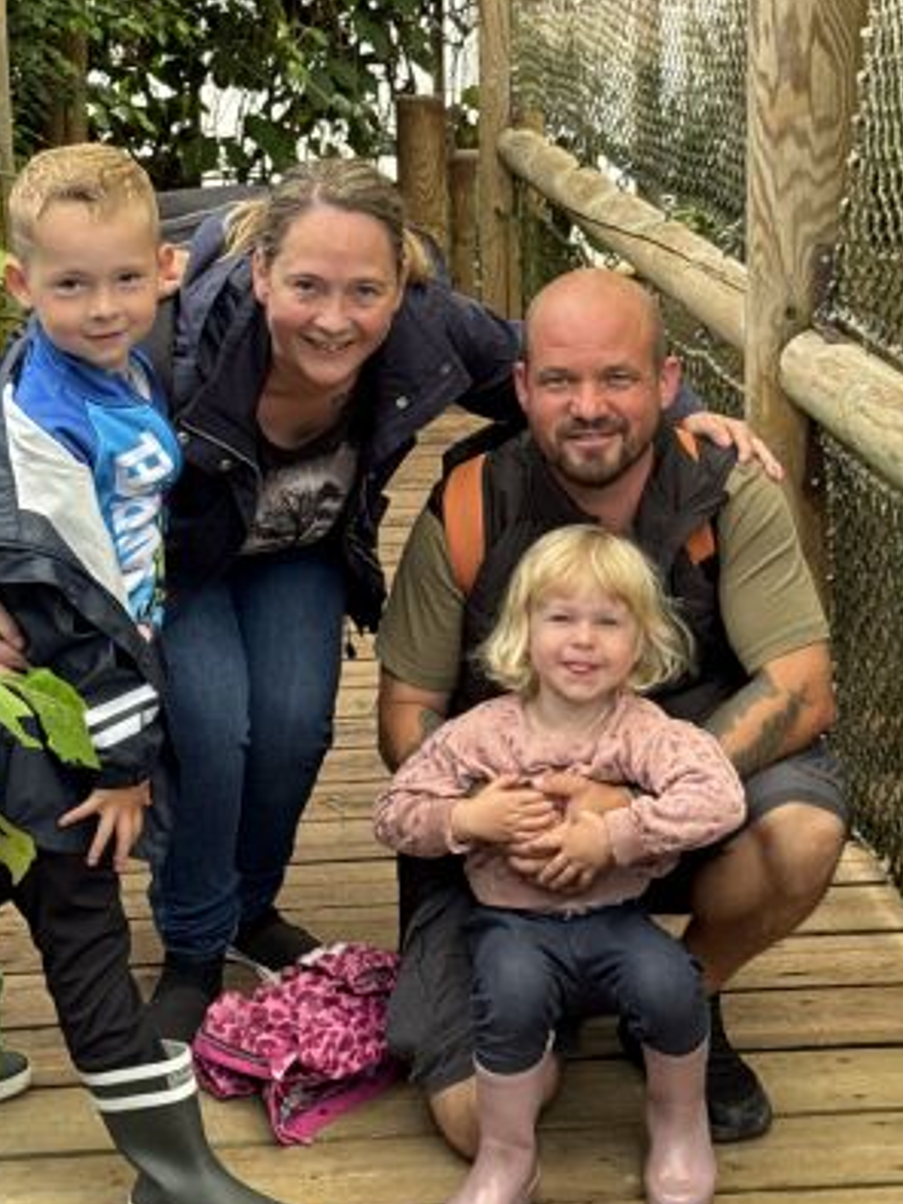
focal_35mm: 73
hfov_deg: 20.1
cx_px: 546
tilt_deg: -11.0
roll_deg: -0.1
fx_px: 2540
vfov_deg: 26.5
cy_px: 357
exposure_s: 1/302
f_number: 1.78
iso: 64
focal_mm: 6.76
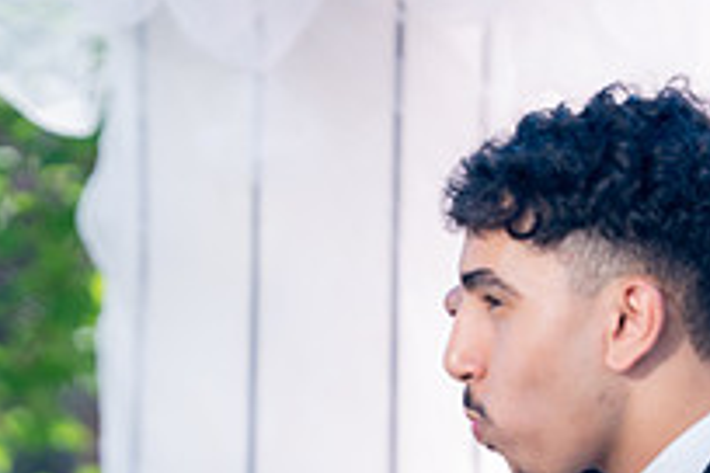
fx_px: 8421
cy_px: 624
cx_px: -31
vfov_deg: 3.2
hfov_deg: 4.8
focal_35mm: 427
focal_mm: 150
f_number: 2
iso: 320
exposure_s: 1/2500
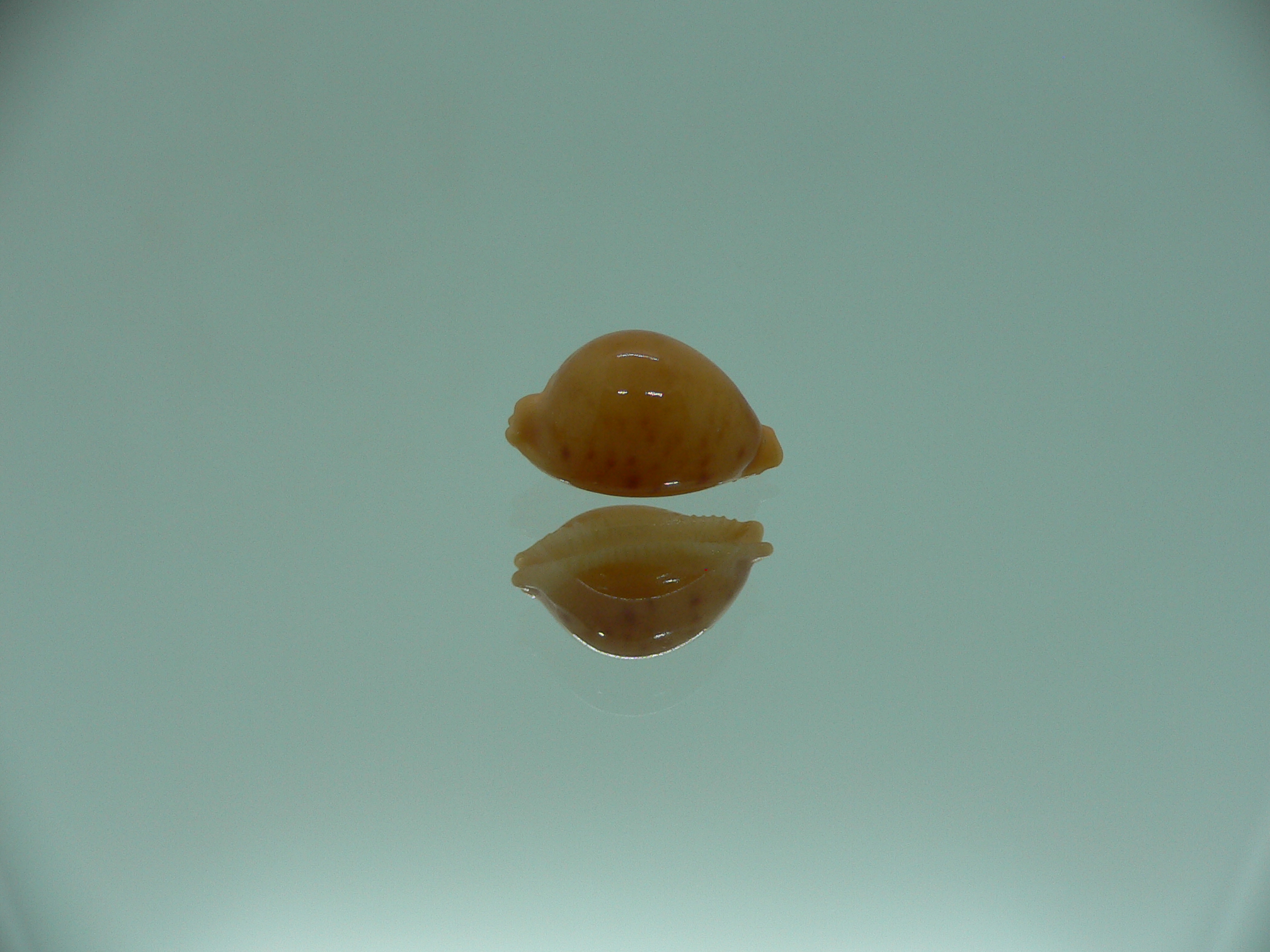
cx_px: 635
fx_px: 1284
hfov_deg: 52.6
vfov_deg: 40.7
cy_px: 476
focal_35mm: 35
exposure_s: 1/80
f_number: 2.8
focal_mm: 4.6
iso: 80
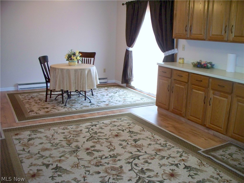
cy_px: 92
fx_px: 254
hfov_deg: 51.4
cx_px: 122
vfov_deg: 39.7
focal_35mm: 36
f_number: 2.8
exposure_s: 1/60
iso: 250
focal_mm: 7.54
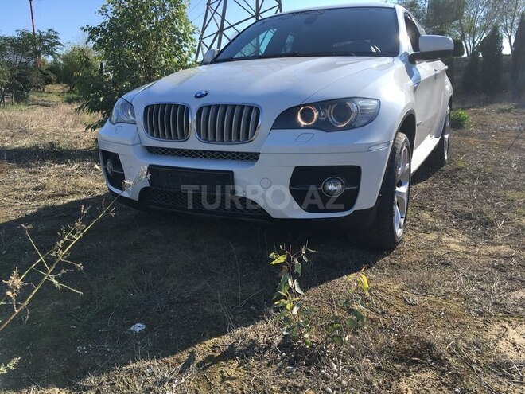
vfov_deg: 48.2
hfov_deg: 61.7
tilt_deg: -10.8
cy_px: 197
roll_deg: -4.7
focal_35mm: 29
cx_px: 262
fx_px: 440
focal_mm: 4.15
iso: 25
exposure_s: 1/1026
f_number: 2.2
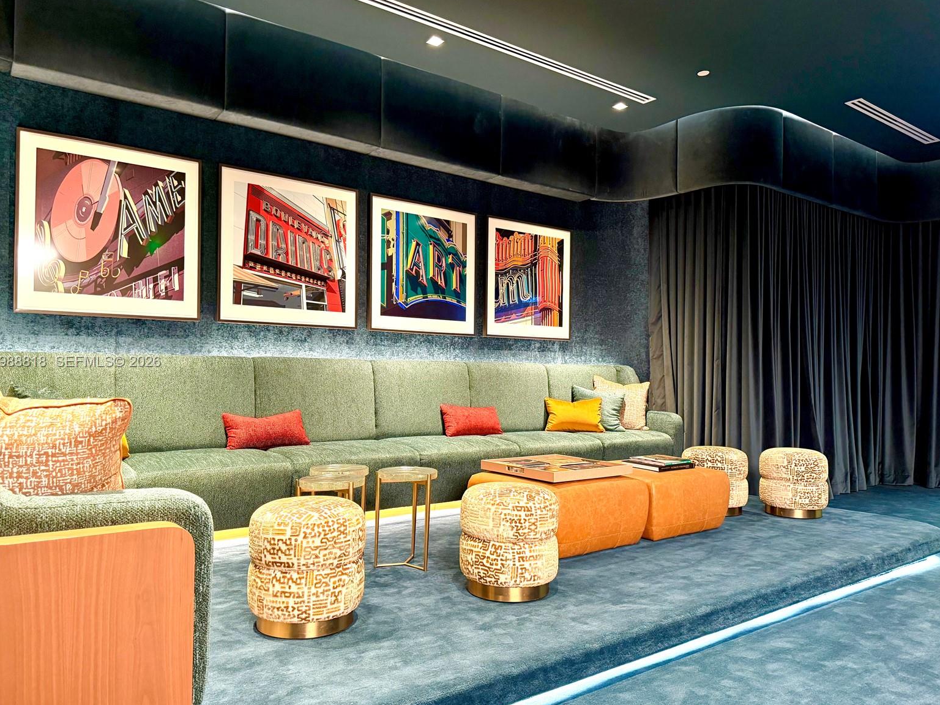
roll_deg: -0.5
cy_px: 362
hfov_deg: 69.4
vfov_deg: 54.9
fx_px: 679
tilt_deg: +0.5
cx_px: 460
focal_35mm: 25
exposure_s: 1/60
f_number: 1.78
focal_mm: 6.76
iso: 500
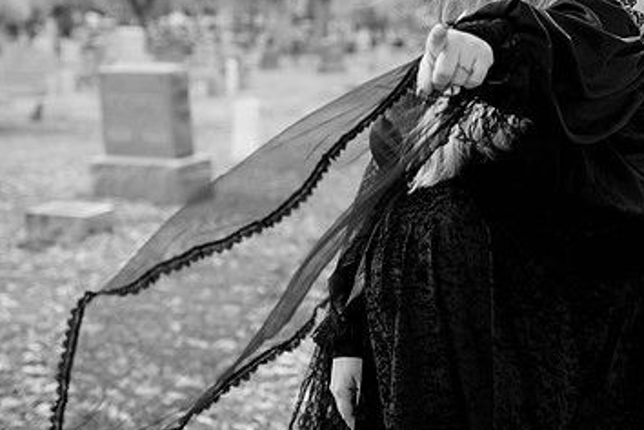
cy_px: 108
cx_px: 453
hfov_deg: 20.3
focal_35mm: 100
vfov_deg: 13.6
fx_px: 1789
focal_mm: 61
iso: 125
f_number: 3.5
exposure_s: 1/125
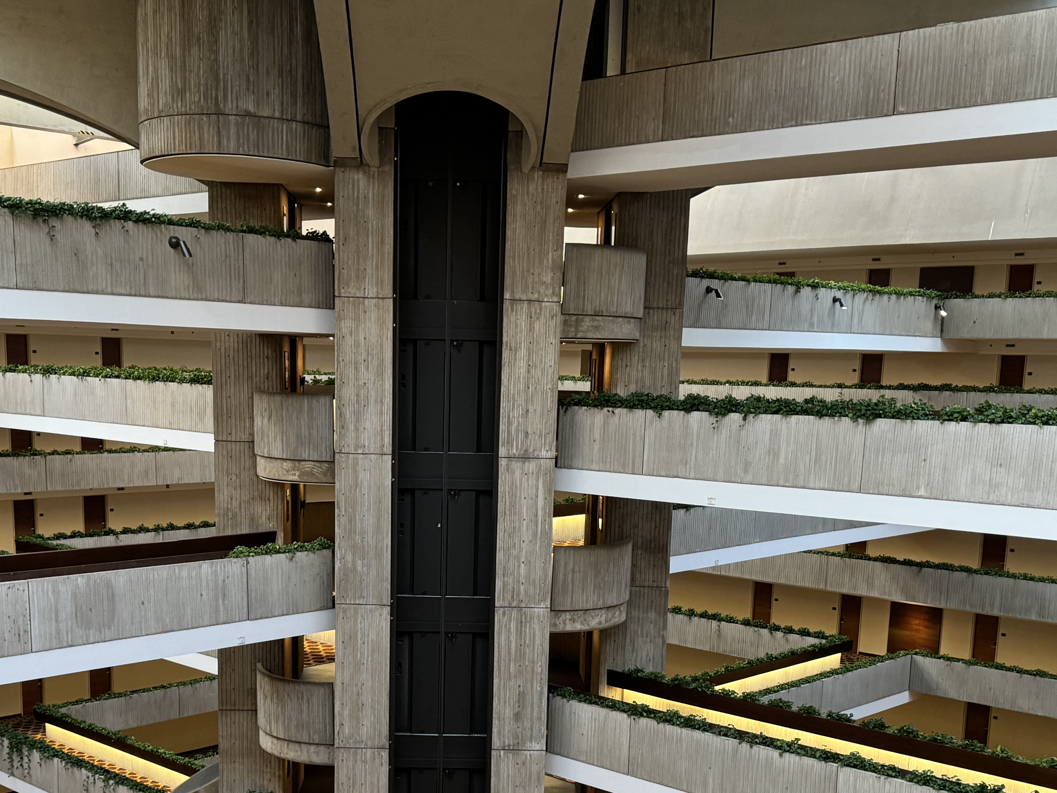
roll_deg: -1.6
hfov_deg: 42.9
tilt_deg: -11.0
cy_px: 613
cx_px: 470
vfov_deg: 32.1
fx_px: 1344
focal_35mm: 44
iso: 320
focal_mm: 6.76
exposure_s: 1/60
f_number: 1.78
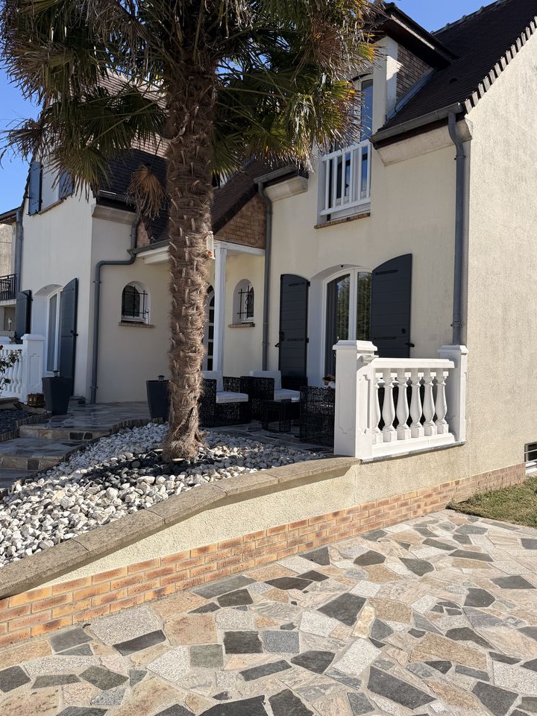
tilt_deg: +2.1
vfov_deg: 69.4
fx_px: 517
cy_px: 344
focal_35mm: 25
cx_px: 272
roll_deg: -2.1
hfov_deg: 54.9
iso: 80
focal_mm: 6.76
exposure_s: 1/4167
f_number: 1.78
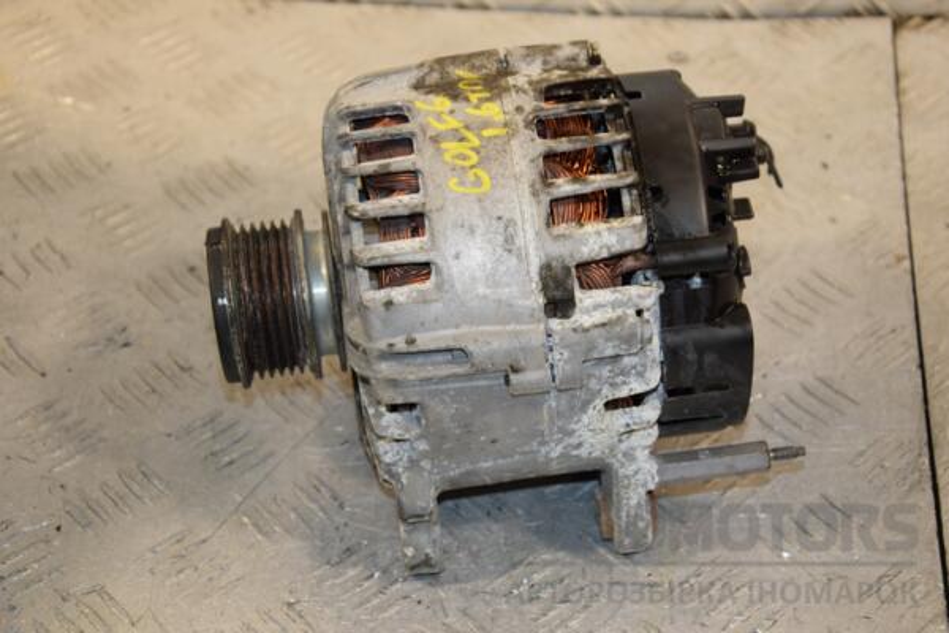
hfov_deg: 26.0
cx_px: 474
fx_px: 2056
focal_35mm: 78
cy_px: 316
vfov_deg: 17.5
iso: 800
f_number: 5.6
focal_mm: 52
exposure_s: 1/200
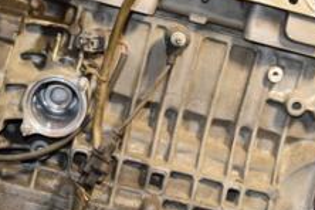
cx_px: 149
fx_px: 887
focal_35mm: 101
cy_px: 92
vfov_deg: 13.5
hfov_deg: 20.1
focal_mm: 25
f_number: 5
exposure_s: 1/200
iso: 800
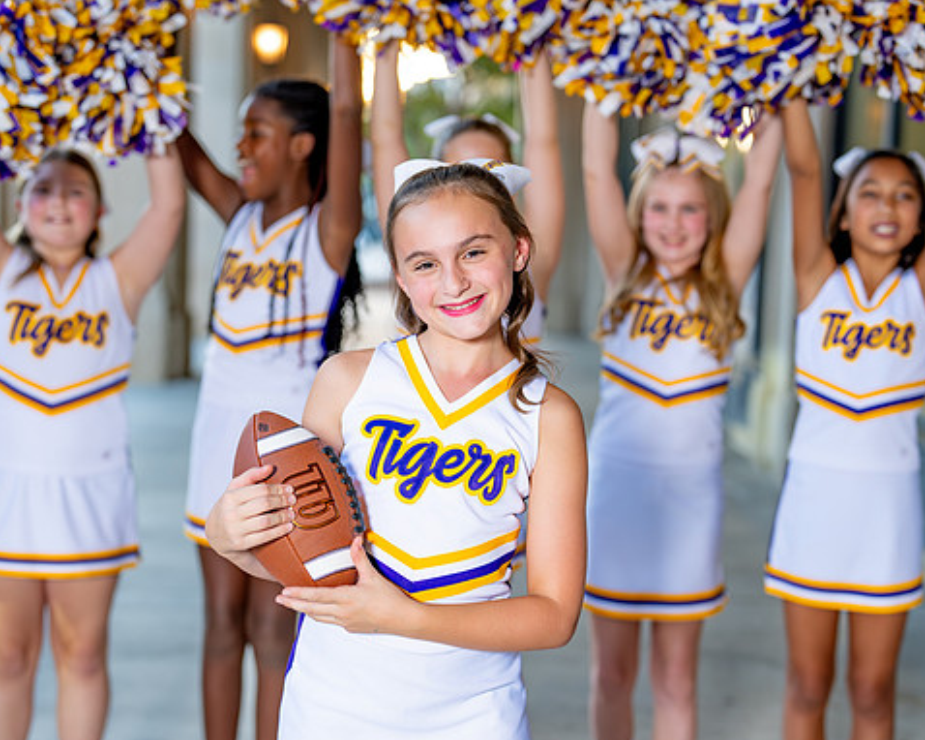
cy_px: 369
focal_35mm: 57
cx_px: 461
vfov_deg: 26.7
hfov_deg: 33.0
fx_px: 1560
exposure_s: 1/400
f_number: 2
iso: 320
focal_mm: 50
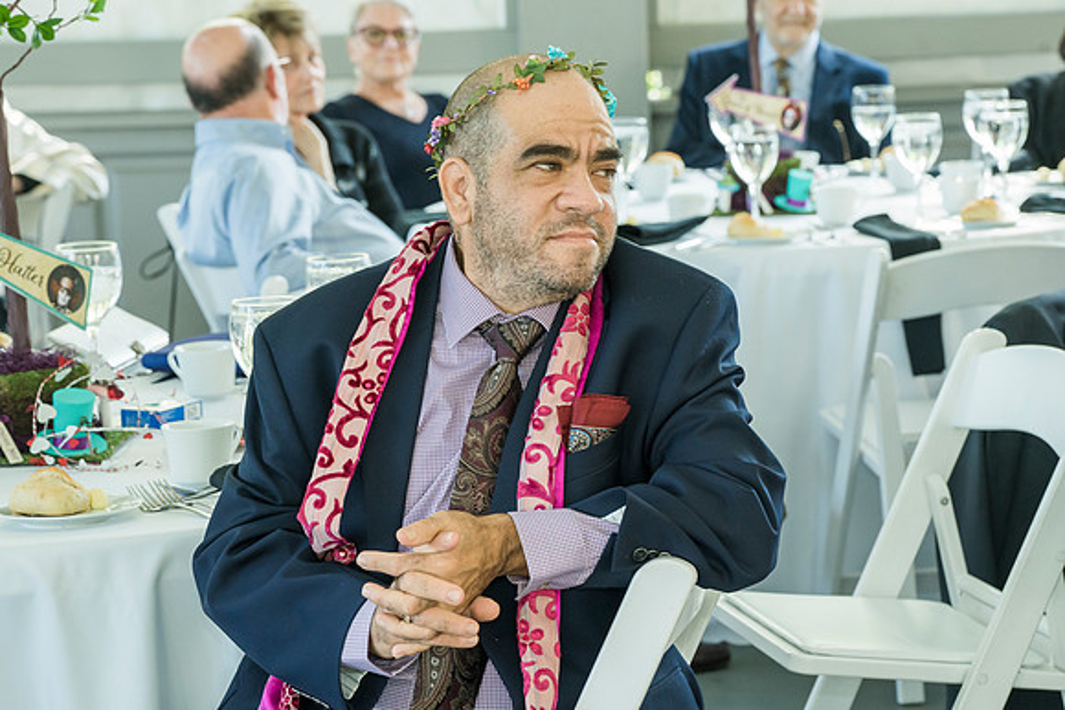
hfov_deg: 18.8
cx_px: 532
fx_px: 3225
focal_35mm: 109
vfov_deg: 12.6
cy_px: 355
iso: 1600
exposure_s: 1/125
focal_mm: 109
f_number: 8
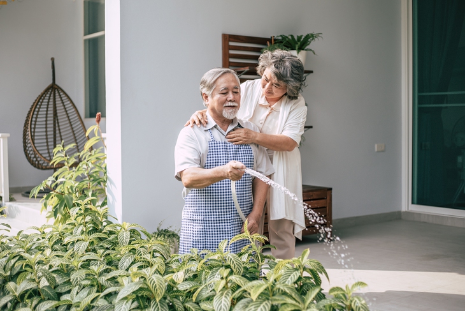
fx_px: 646
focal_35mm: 50
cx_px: 232
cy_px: 156
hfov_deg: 39.6
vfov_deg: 27.0
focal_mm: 50
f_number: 2.5
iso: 320
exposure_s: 1/2000
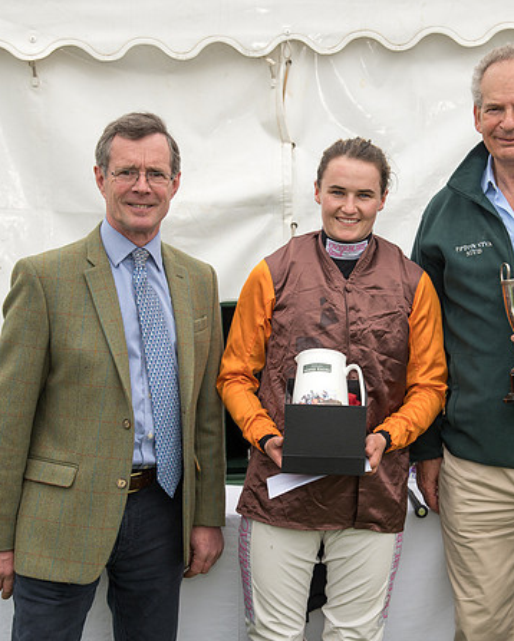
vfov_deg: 26.8
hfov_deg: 21.5
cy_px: 321
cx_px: 337
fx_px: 1349
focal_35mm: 71
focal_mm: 50
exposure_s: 1/640
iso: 400
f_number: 5.6
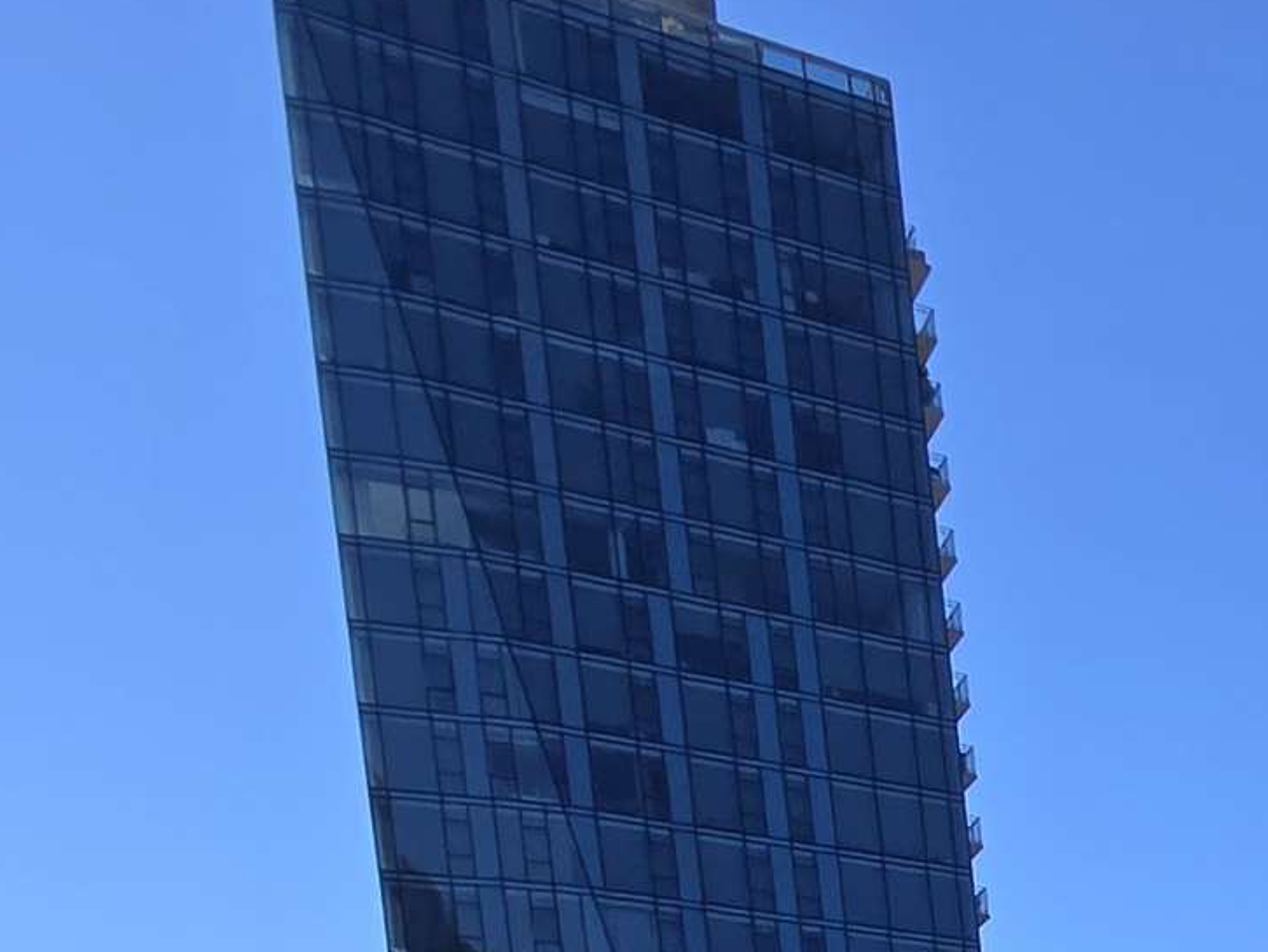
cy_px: 1832
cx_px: 2506
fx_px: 2015
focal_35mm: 55
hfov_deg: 19.6
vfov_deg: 18.7
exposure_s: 1/1695
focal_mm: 2.2
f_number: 2.2
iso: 50
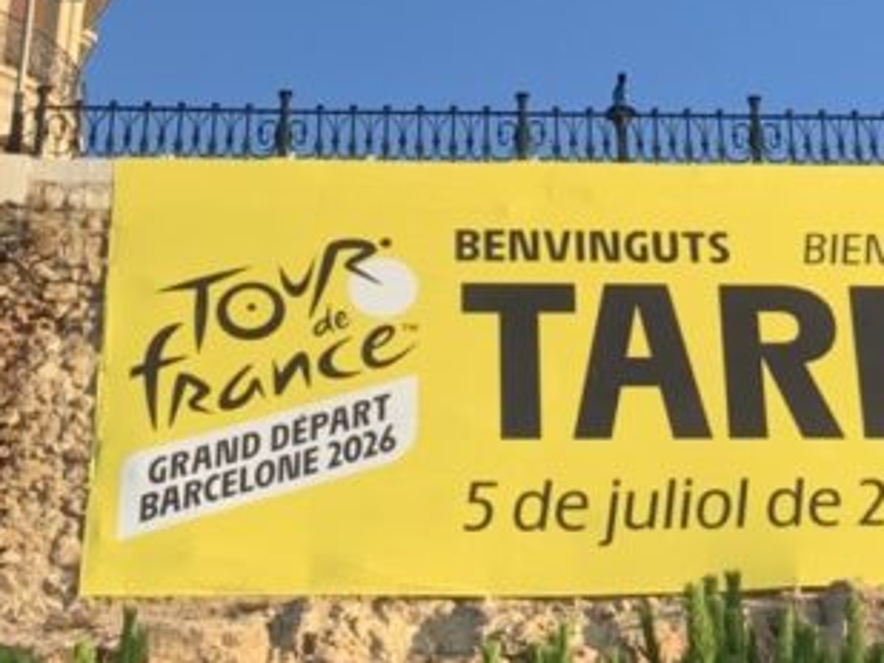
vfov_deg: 14.6
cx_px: 635
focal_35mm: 101
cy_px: 263
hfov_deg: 19.3
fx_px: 2580
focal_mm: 4.25
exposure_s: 1/564
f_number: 1.8
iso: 25
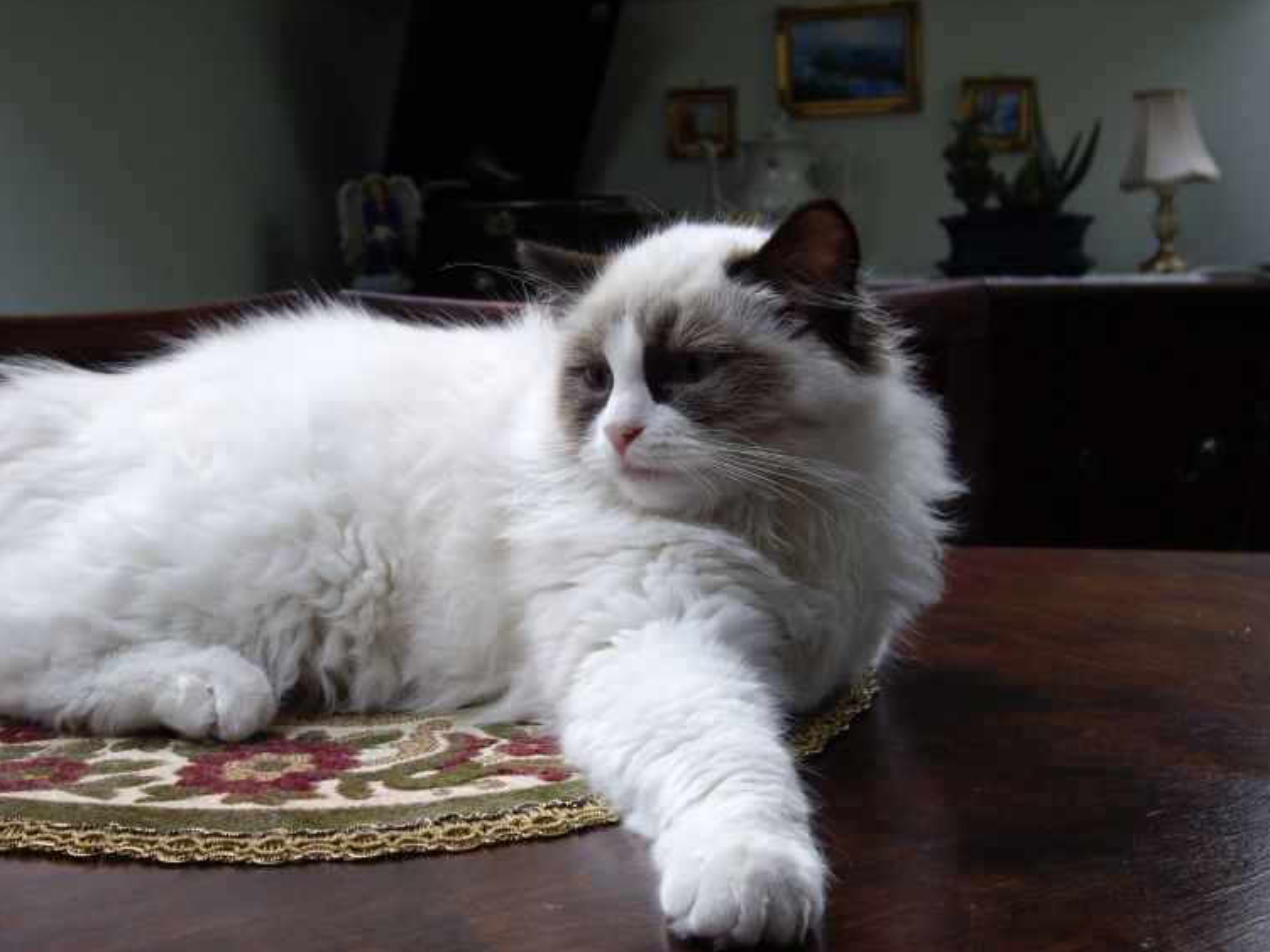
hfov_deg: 38.9
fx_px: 1797
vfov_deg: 29.7
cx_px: 619
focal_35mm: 49
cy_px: 502
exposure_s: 1/60
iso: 200
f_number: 3.1
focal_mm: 9.6
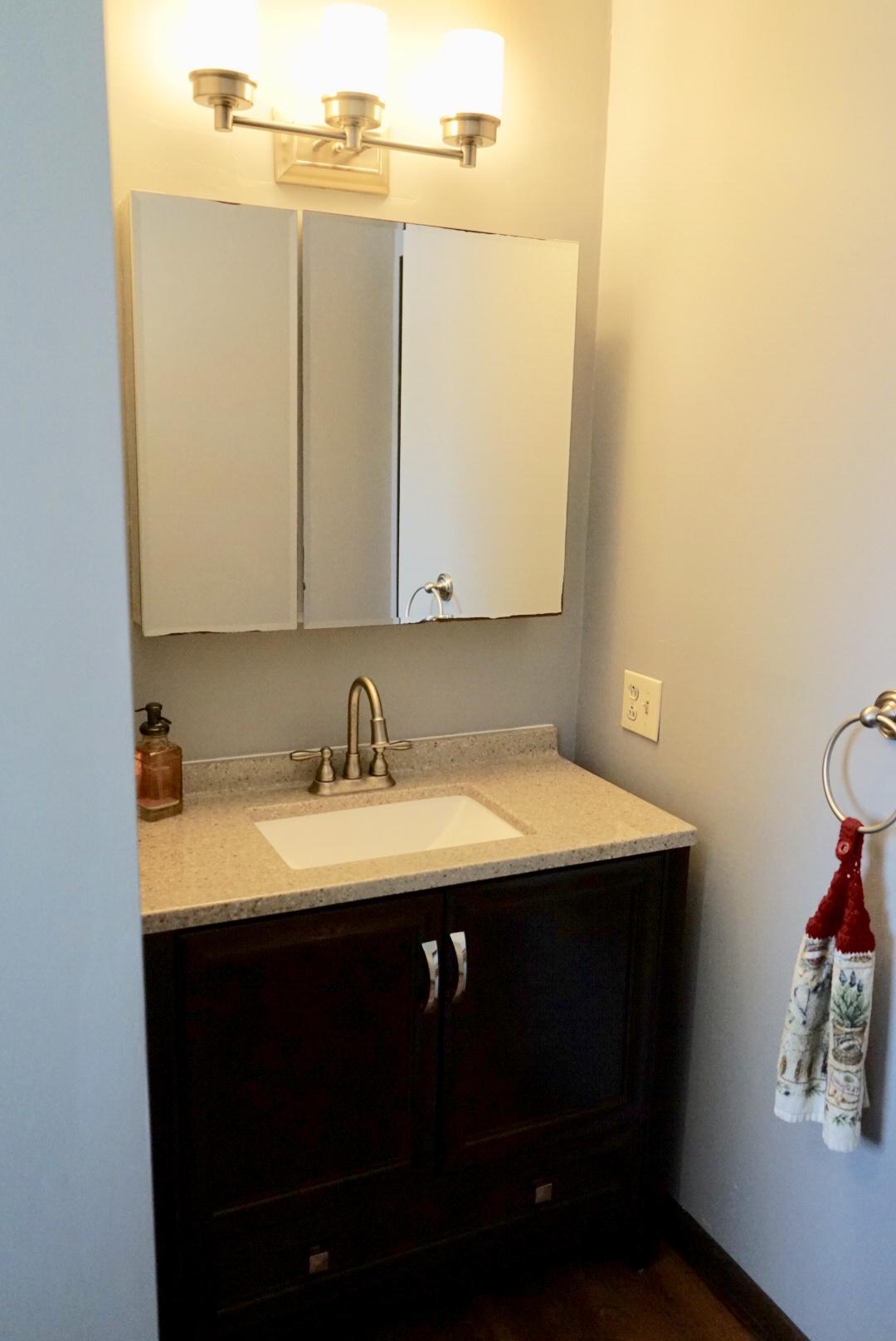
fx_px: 1043
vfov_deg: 65.4
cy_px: 670
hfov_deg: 46.5
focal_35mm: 28
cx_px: 448
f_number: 3.5
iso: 3200
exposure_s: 1/160
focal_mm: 28
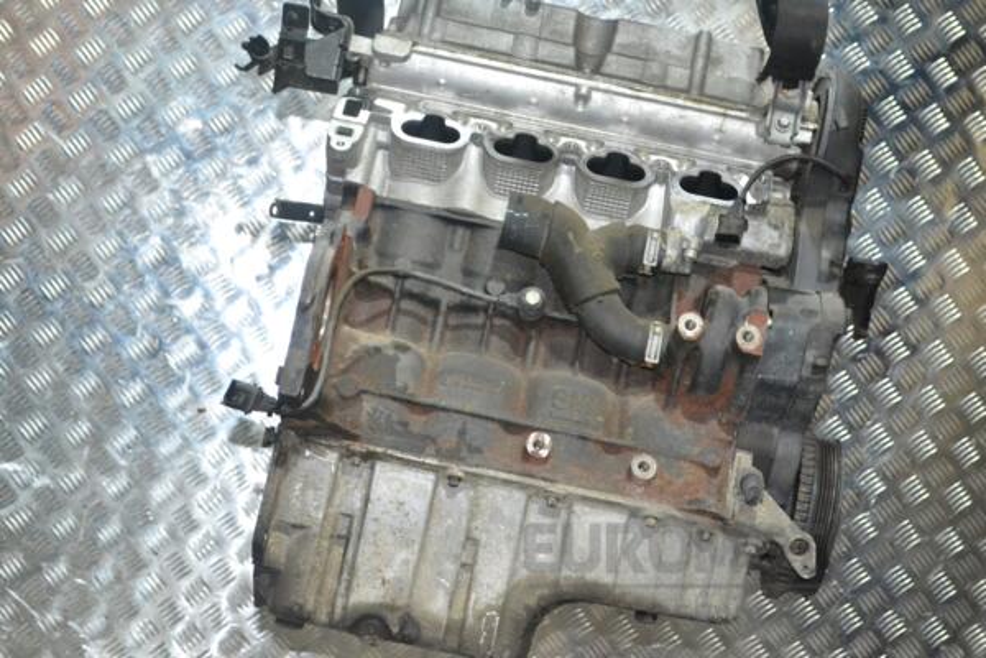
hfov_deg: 29.2
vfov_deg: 19.7
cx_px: 493
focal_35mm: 69
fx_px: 1890
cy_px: 329
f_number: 5.3
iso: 2500
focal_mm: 46
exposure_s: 1/60
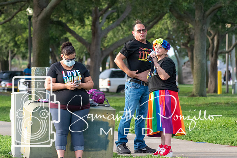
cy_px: 43
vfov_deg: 4.6
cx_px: 65
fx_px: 1953
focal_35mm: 297
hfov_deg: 6.9
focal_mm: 135
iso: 720
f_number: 4.8
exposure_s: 1/1000
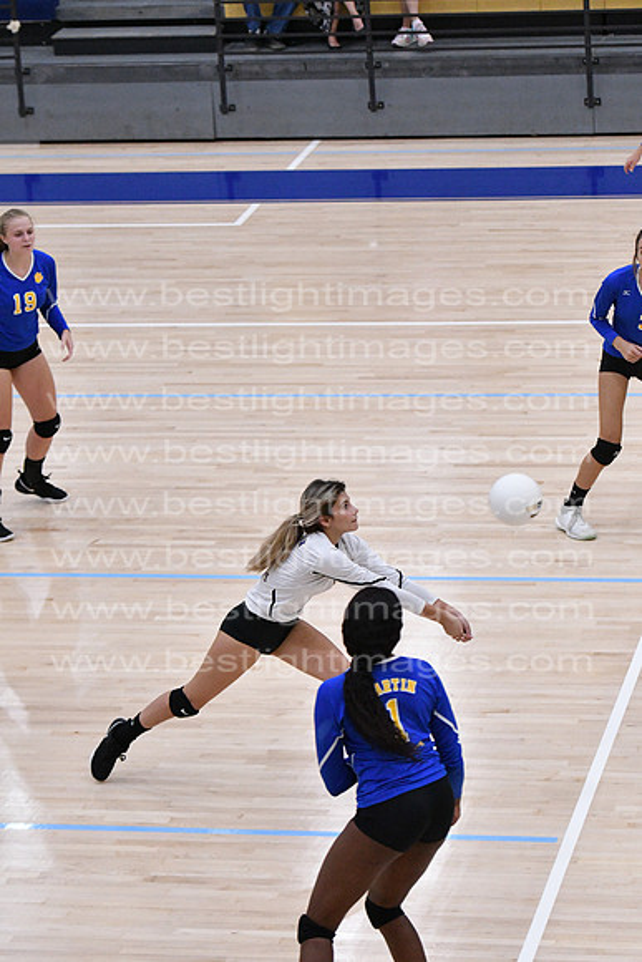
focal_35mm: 142
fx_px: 3809
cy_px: 481
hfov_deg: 9.6
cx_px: 321
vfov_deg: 14.4
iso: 6400
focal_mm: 95
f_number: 3.2
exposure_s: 1/1250
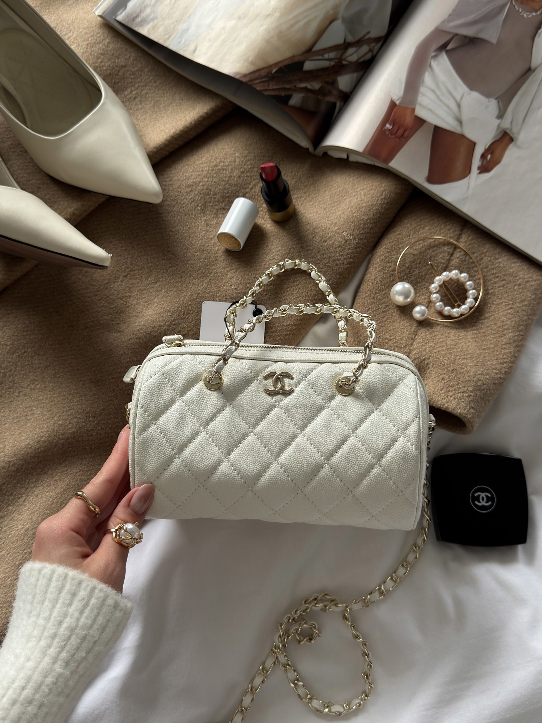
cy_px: 362
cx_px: 271
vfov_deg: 52.6
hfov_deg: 40.7
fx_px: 731
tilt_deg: -70.9
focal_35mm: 35
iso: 80
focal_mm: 6.76
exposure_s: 1/121
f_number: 1.78
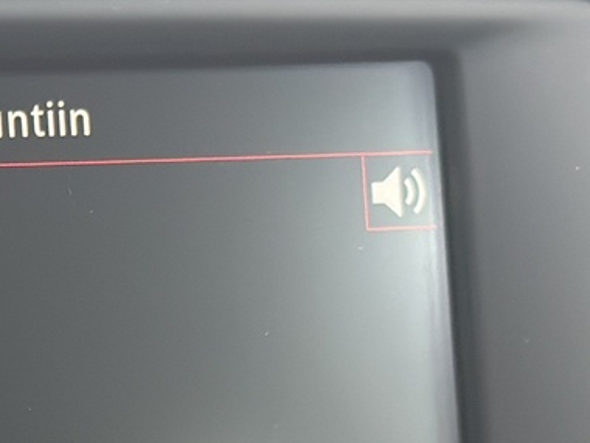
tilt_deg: -22.0
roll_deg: -2.2
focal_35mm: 178
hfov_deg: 10.7
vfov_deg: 8.3
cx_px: -279
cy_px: 516
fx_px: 3034
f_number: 1.78
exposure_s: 1/199
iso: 200
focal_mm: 6.76
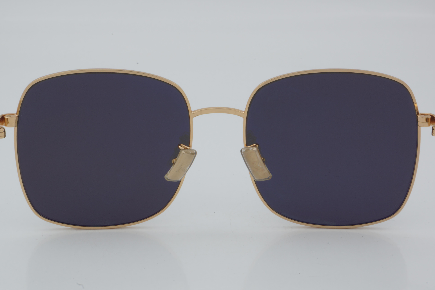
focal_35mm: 75
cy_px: 145
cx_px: 218
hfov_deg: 27.0
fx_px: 906
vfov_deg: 18.2
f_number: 32
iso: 100
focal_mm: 50
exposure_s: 1/3
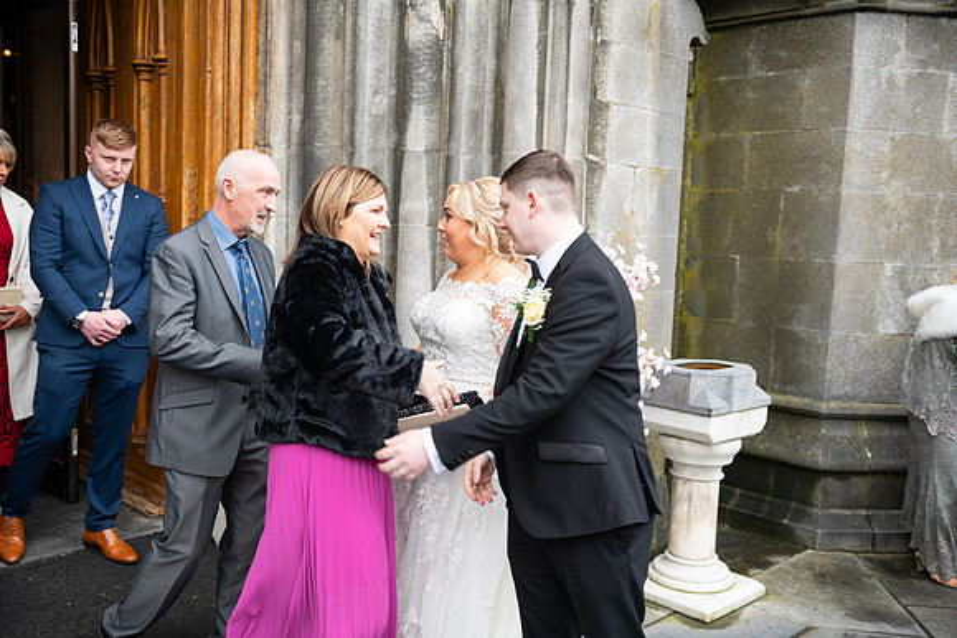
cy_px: 319
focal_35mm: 35
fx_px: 931
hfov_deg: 54.4
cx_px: 478
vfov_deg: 37.9
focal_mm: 35
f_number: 3.5
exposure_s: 1/160
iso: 125
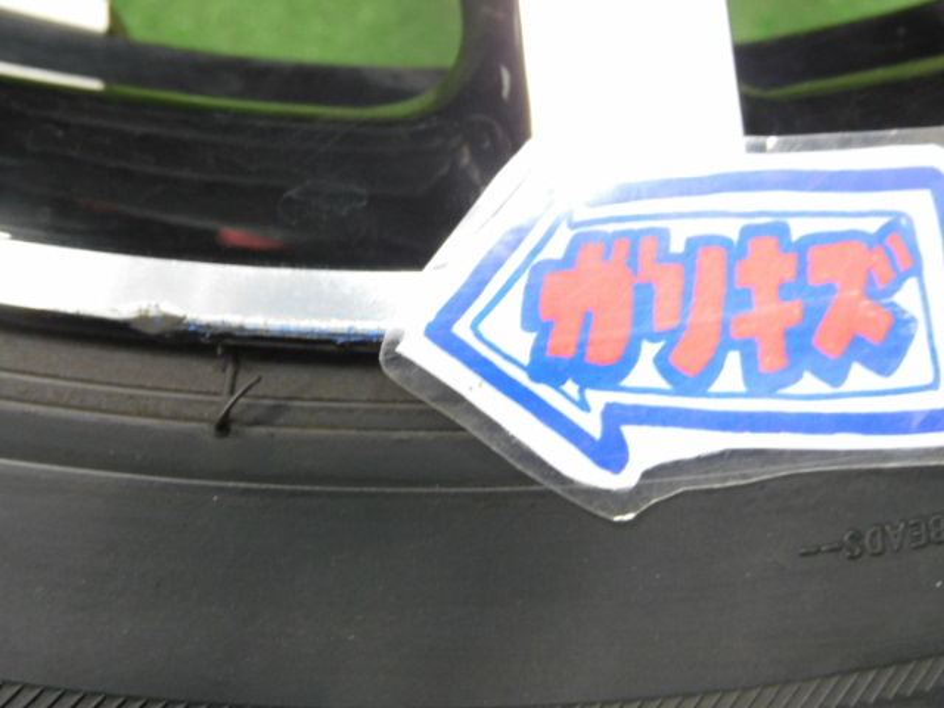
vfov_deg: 36.0
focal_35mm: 40
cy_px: 354
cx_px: 472
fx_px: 1091
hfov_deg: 46.8
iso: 400
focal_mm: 7.2
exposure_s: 1/8
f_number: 3.8
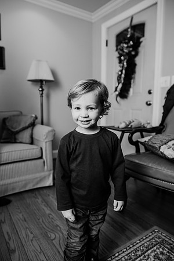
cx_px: 87
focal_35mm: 24
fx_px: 174
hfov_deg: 53.1
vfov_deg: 73.7
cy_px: 130
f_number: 3.2
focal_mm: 24
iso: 100
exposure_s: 1/160
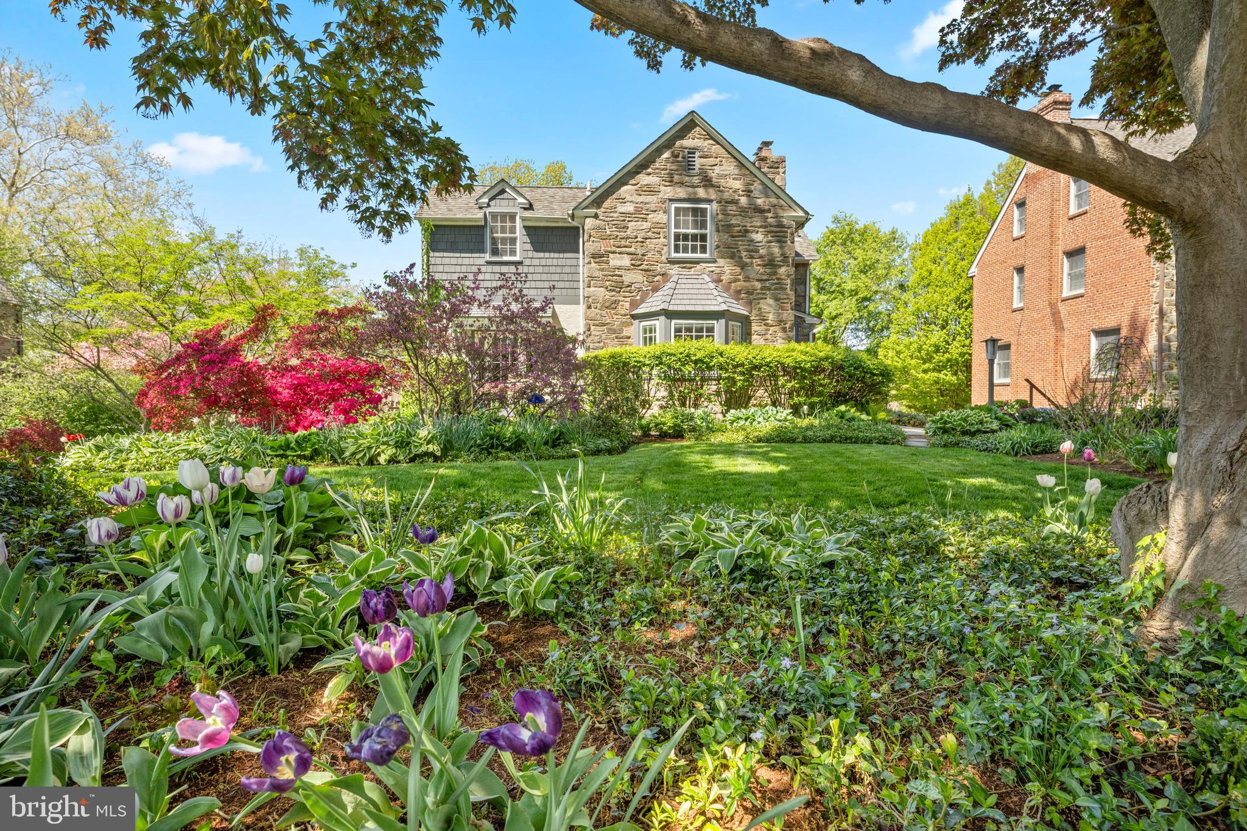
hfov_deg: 91.6
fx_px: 606
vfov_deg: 68.9
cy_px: 416
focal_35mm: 18
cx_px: 624
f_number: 8
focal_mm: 17.5
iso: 640
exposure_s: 1/400
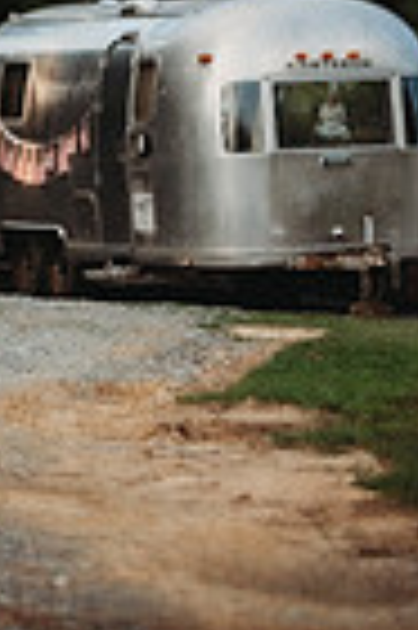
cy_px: -160
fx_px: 5115
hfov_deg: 4.5
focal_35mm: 293
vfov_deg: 7.0
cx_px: -786
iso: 100
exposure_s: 1/320
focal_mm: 70
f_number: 2.8
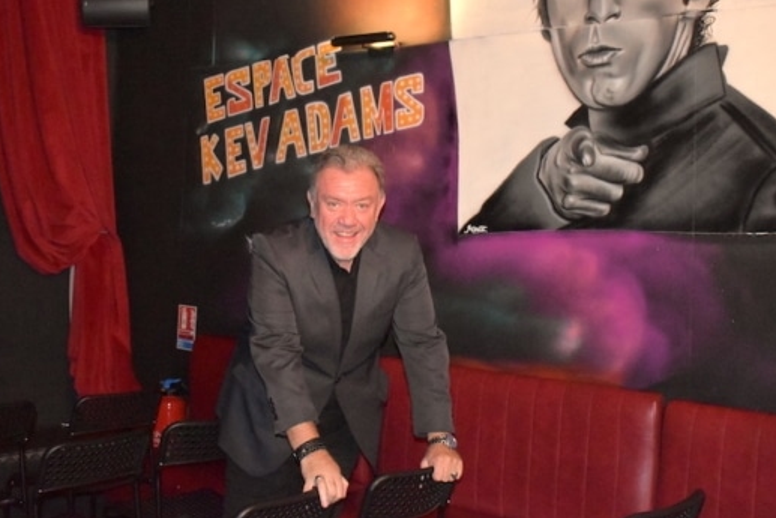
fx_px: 1056
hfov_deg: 40.3
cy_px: 167
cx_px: 374
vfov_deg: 27.4
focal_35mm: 49
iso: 6400
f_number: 3.8
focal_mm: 22
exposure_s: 1/60
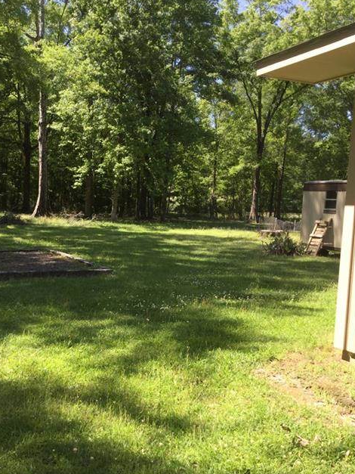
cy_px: 250
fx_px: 520
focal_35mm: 38
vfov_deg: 49.0
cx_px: 153
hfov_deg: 37.6
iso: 25
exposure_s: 1/347
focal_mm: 3.3
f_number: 2.4
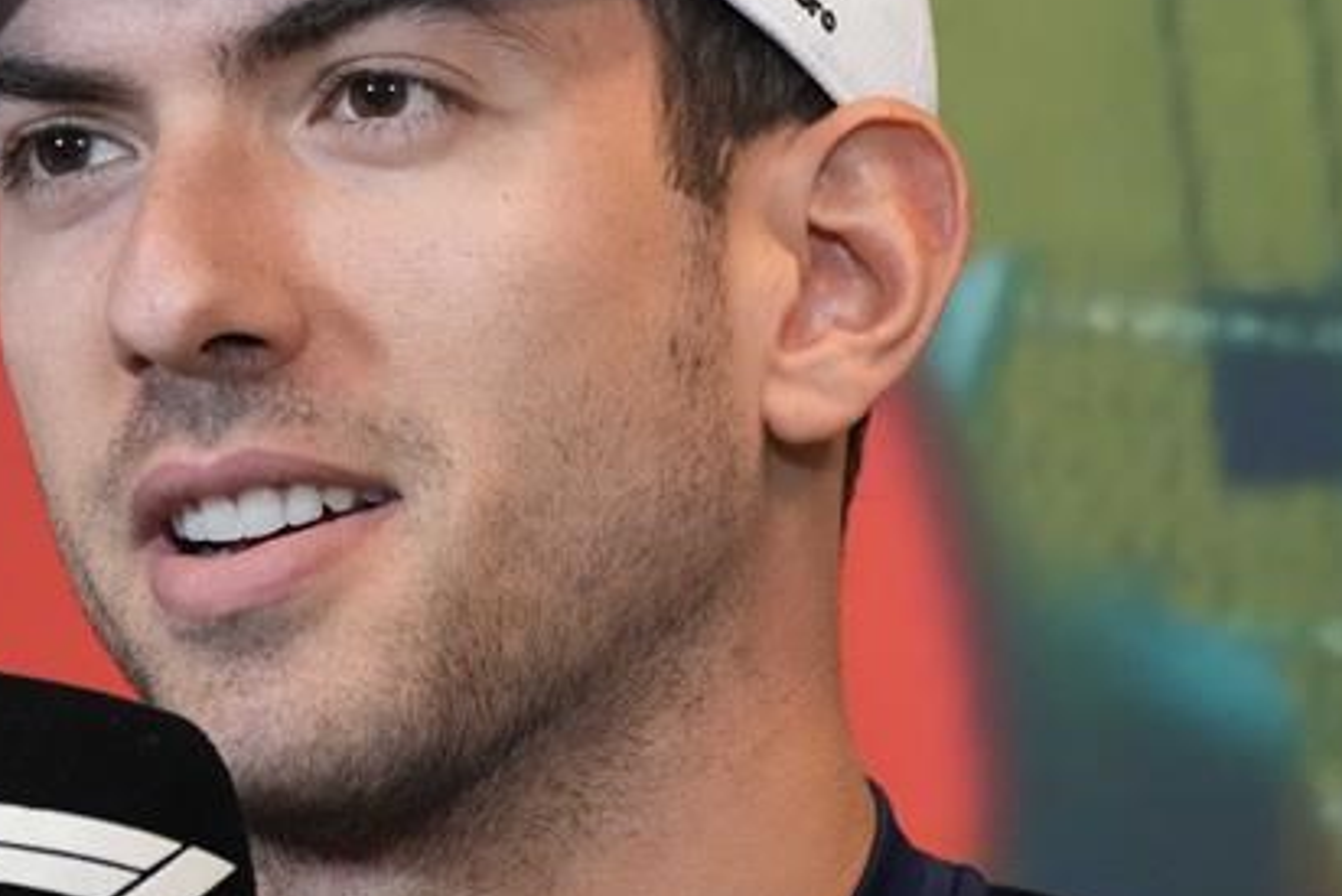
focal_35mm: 980
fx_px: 36543
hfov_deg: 2.1
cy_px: 487
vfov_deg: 1.4
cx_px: 212
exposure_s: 1/250
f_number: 6.3
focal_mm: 394
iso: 8000
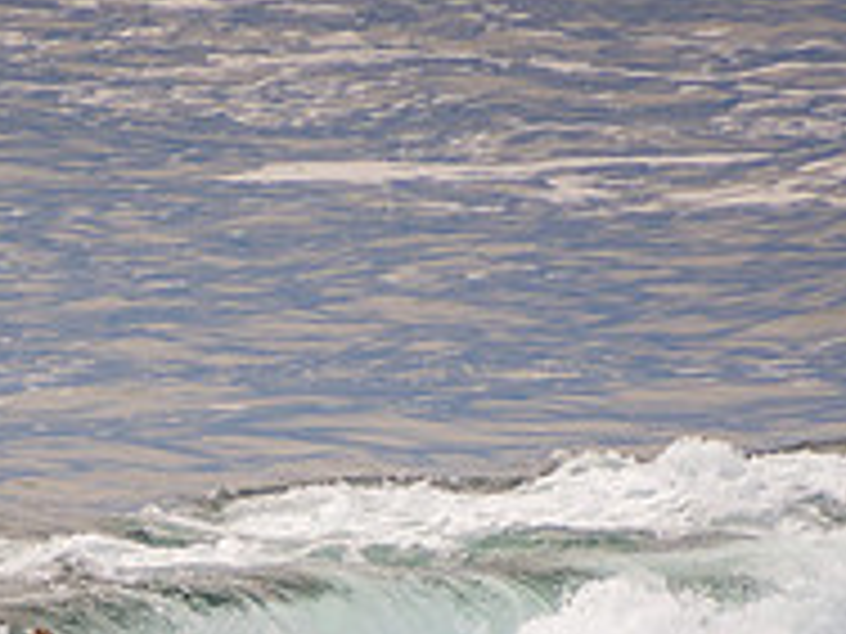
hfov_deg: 1.1
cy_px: 789
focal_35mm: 1784
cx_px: 68
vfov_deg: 0.8
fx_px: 43600
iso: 250
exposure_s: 1/800
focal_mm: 400
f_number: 5.6
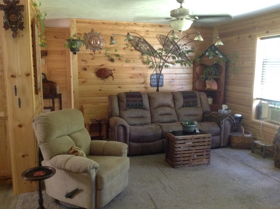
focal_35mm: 35
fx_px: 283
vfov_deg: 40.6
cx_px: 140
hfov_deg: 52.7
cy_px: 104
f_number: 2.4
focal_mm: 4.28
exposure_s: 1/15
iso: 500
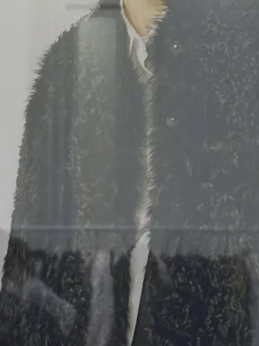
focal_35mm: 177
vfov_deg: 11.2
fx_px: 1767
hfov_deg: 8.2
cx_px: 382
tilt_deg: +5.5
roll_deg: -0.4
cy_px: 132
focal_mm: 6.76
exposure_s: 1/294
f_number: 1.78
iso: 64
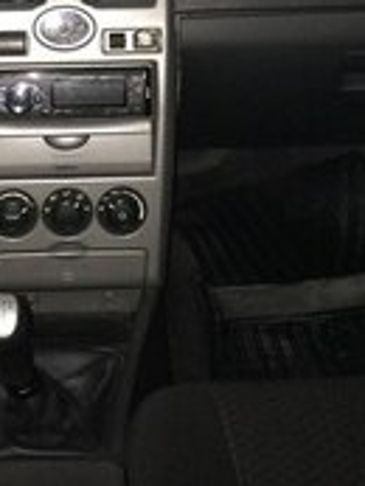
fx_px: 1165
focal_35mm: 83
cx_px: 62
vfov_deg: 22.2
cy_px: -48
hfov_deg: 17.6
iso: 250
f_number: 2.2
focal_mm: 4.15
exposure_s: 1/17
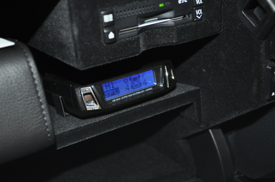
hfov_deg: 36.9
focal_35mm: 54
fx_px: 412
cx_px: 138
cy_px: 91
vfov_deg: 25.0
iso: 800
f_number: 5
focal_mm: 36
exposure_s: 1/60
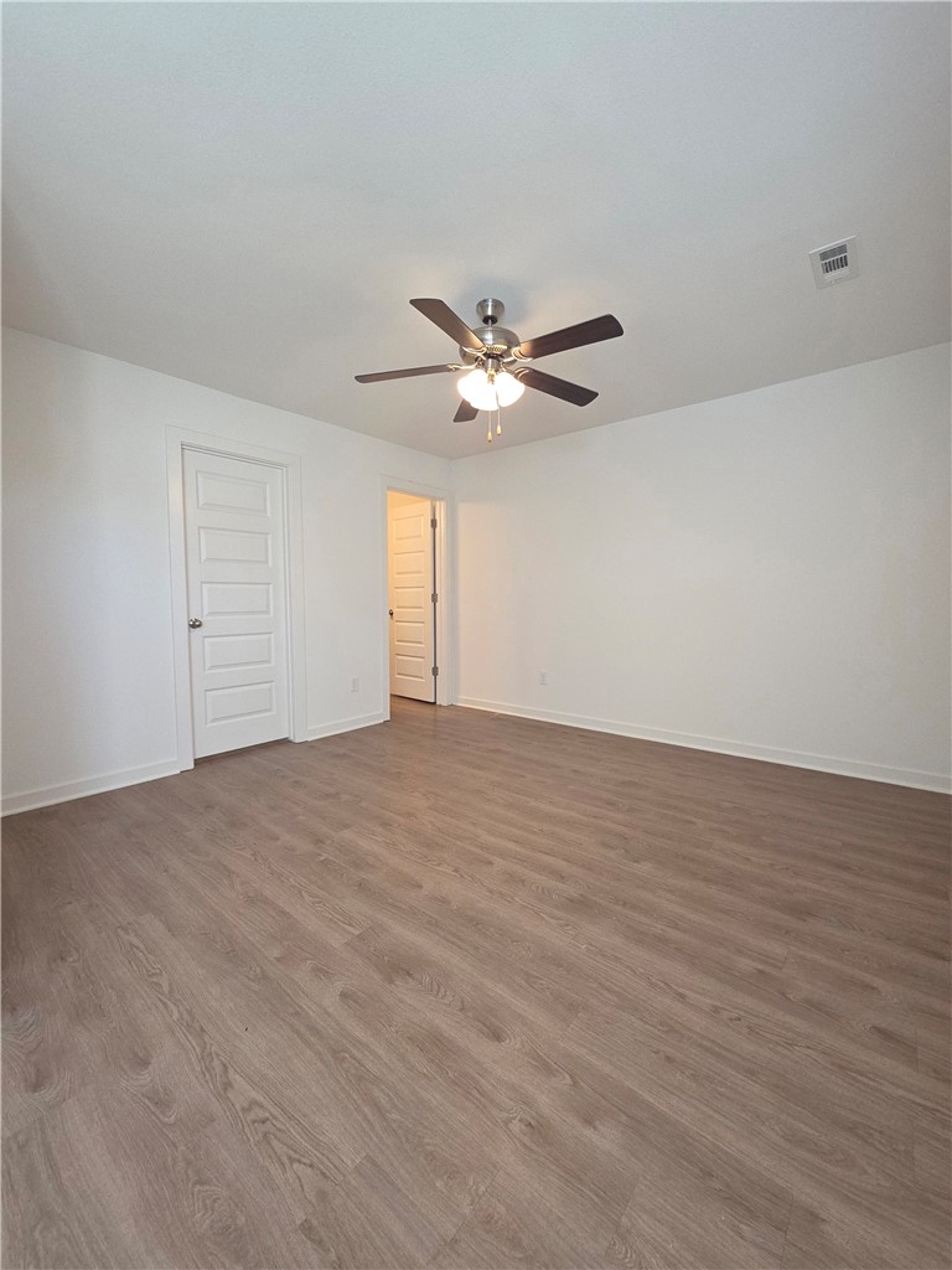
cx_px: 476
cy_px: 635
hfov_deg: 89.9
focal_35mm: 13
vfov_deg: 106.2
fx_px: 477
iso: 125
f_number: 1.9
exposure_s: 1/60.2
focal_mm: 2.2
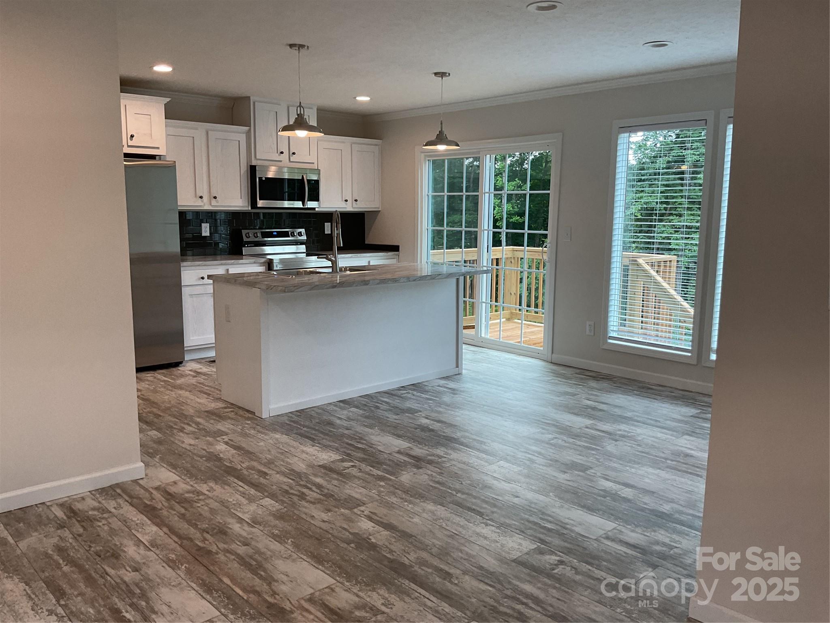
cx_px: 415
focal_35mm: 29
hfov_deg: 61.7
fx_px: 695
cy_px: 312
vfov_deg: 48.2
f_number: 1.8
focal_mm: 3
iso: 64
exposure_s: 1/120
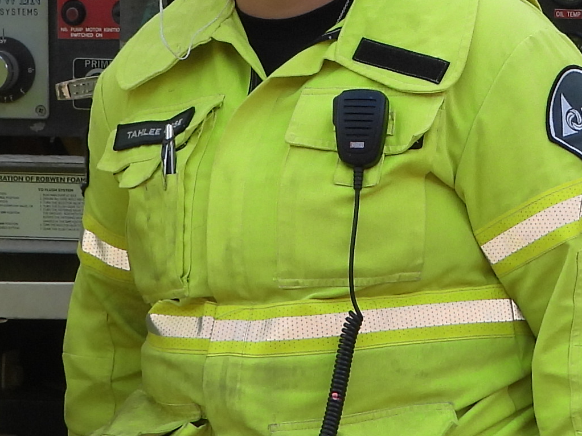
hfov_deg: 8.0
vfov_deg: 6.0
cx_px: 377
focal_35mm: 248
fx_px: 4169
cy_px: -43
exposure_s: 1/200
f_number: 3.5
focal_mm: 9.8
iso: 100
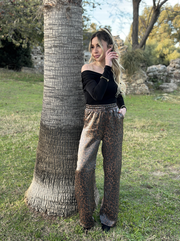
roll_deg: -0.5
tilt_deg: -9.0
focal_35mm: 48
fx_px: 333
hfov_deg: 30.3
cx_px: 90
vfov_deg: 39.7
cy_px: 120
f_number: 1.78
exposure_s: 1/182
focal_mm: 6.86
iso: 80
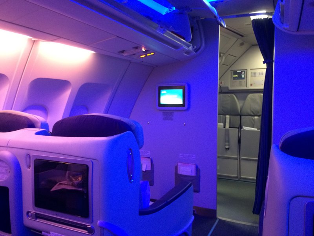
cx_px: 157
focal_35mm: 30
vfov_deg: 46.8
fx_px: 272
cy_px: 118
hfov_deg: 60.0
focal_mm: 4.12
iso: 320
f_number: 2.2
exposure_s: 1/17
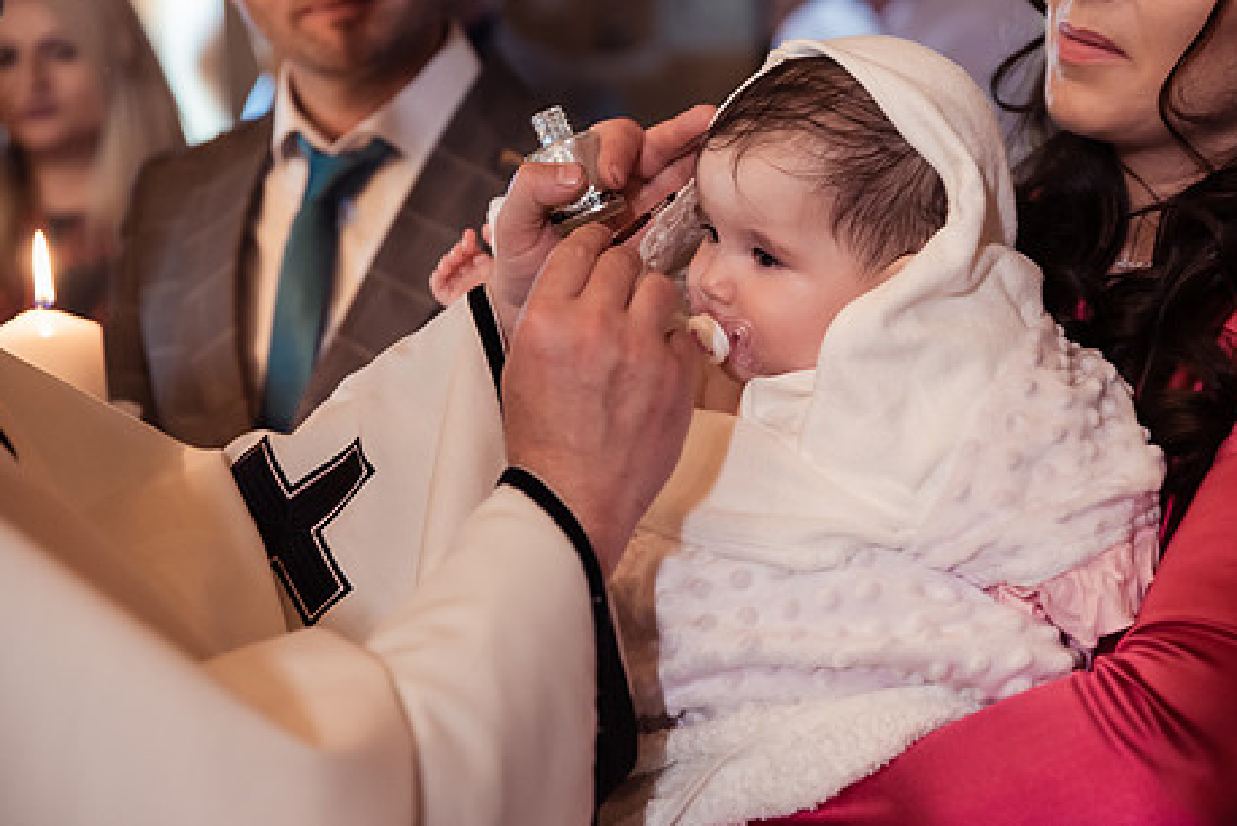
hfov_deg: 26.5
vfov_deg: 17.9
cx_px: 775
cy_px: 309
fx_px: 2613
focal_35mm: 76
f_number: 2.8
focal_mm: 60
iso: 1600
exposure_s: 1/125
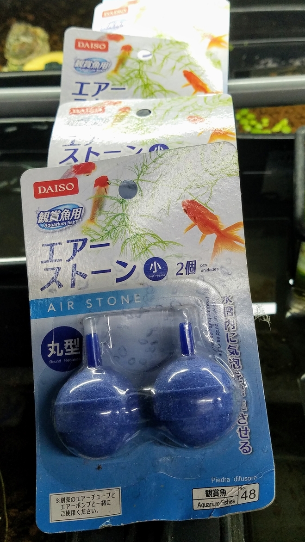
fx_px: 417
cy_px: 265
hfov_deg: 40.1
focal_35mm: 29
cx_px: 171
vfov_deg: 66.1
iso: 100
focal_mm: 4.2
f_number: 1.7
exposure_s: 1/100
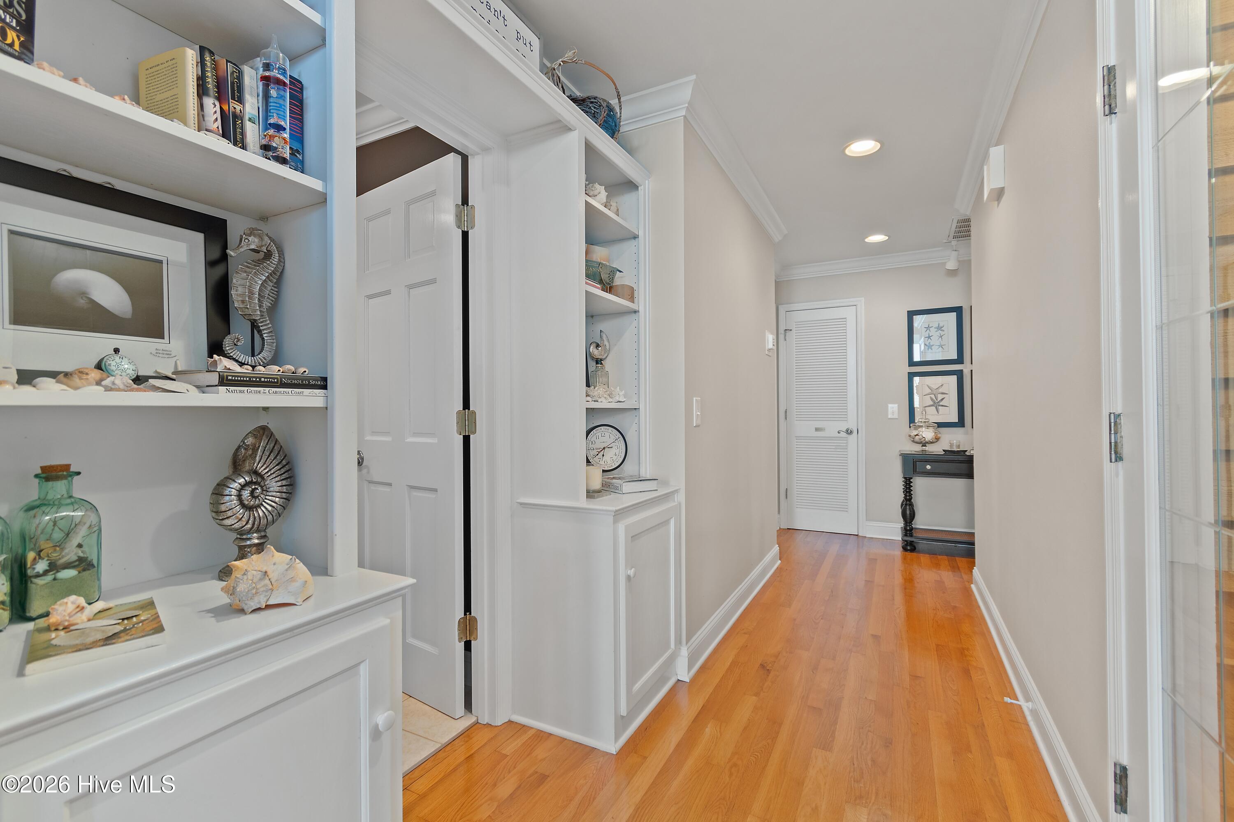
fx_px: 514
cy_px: 411
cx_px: 617
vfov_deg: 77.3
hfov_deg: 100.4
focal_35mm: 15
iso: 100
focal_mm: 10
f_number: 4.5
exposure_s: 1/1.67
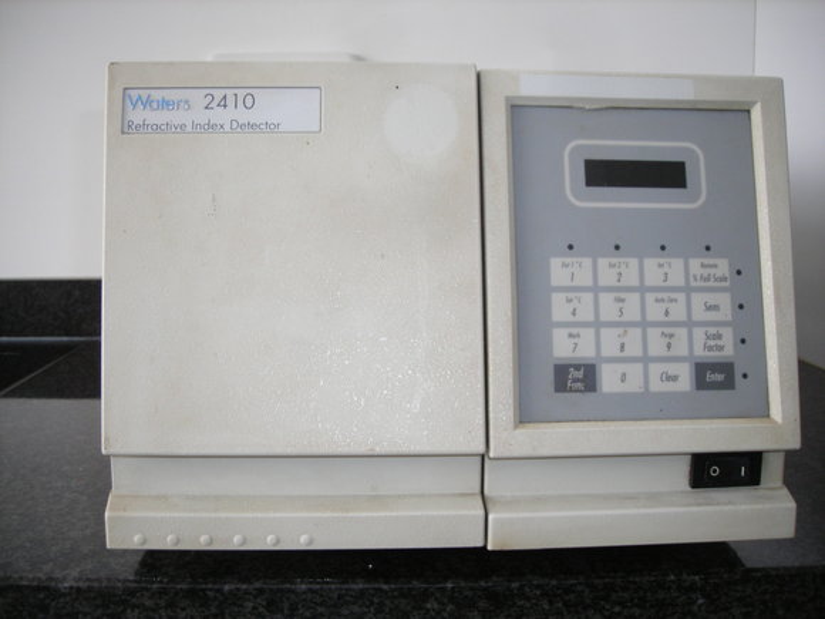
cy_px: 310
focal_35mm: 38
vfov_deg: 37.7
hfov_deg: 49.0
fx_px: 906
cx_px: 412
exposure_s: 1/30
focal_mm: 6.3
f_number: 3.2
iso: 157
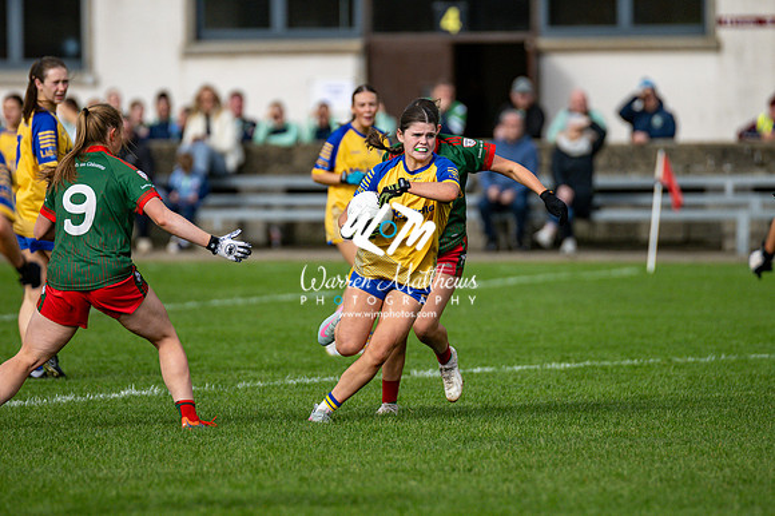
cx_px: 388
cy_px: 258
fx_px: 9682
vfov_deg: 3.1
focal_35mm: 450
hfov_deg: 4.6
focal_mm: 300
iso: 500
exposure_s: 1/6400
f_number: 2.8
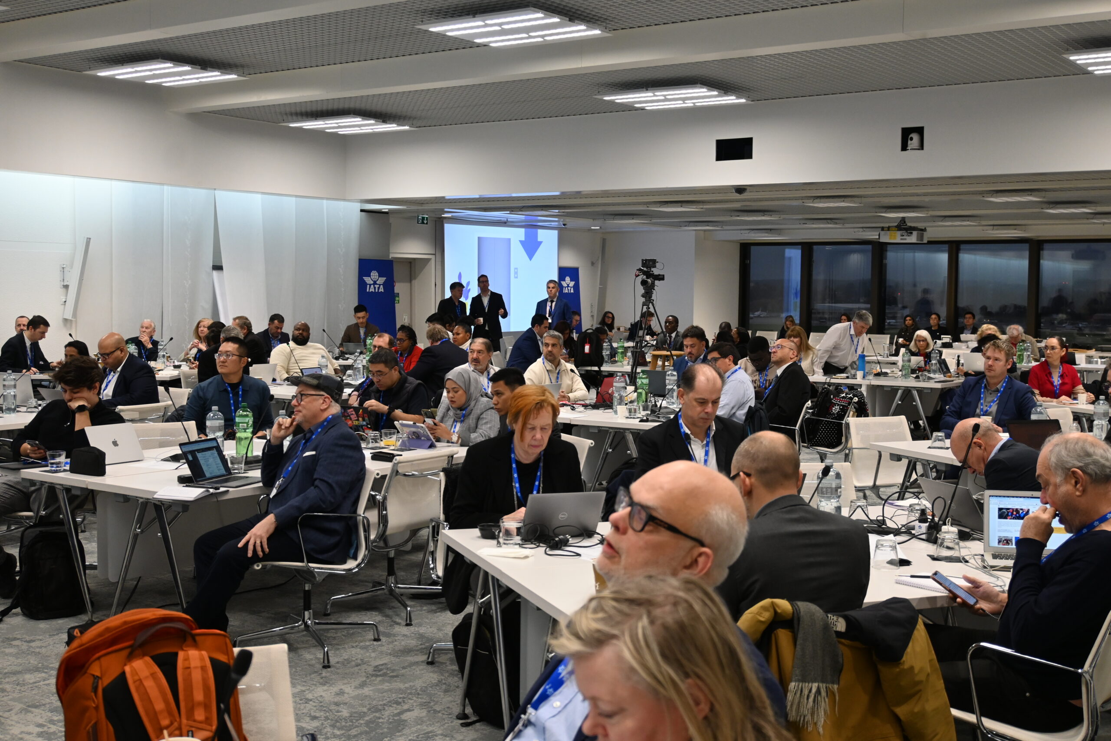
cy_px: 370
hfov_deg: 47.2
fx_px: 1273
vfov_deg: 32.4
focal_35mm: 41
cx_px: 556
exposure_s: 1/125
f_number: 4.5
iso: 800
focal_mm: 27.5
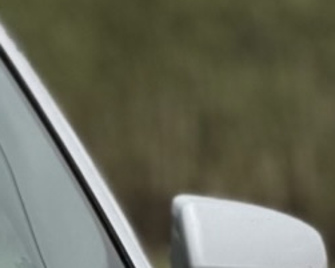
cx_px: -591
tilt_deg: -3.8
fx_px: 7885
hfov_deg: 2.4
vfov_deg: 1.9
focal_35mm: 795
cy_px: 604
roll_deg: -0.1
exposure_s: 1/638
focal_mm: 16.89
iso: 50
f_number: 2.8
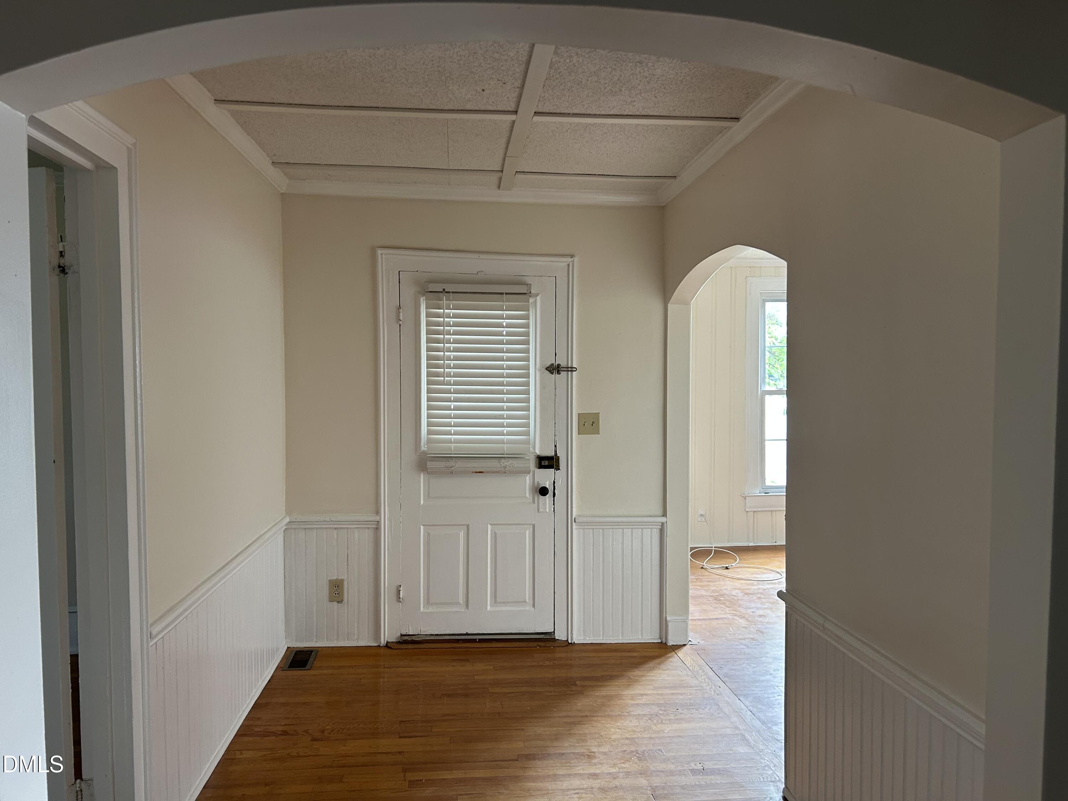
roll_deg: +0.3
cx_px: 534
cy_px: 400
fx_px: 802
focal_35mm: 26
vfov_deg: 53.1
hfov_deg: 67.3
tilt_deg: -2.9
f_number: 1.5
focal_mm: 5.7
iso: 125
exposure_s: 1/81
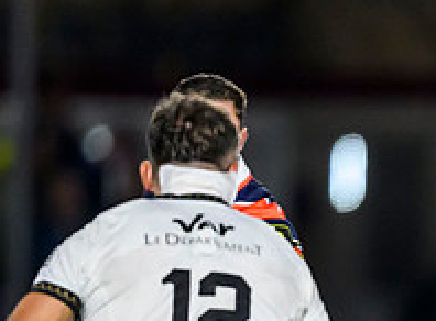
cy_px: 395
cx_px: 688
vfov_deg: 0.8
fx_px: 22885
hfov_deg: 1.1
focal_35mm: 1828
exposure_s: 1/1250
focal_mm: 400
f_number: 2.8
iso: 5000
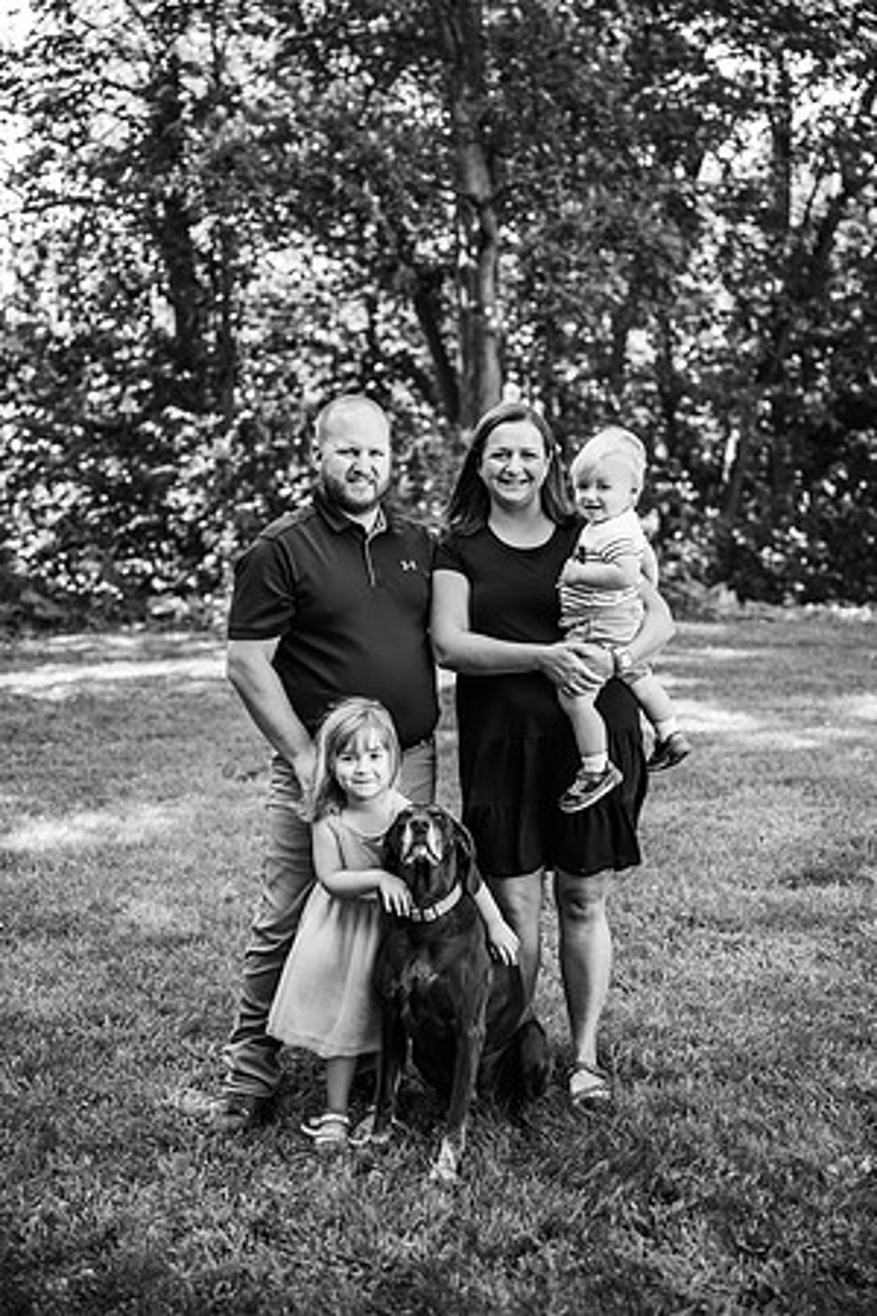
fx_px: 1790
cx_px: 438
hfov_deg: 27.5
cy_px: 658
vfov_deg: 40.3
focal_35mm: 49
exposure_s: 1/640
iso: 640
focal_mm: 49
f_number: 2.8
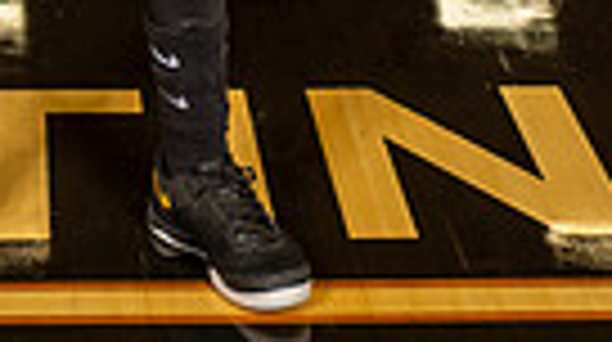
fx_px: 2479
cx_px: 76
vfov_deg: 7.2
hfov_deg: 14.0
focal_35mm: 153
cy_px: -585
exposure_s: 1/400
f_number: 7.1
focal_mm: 44
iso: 640
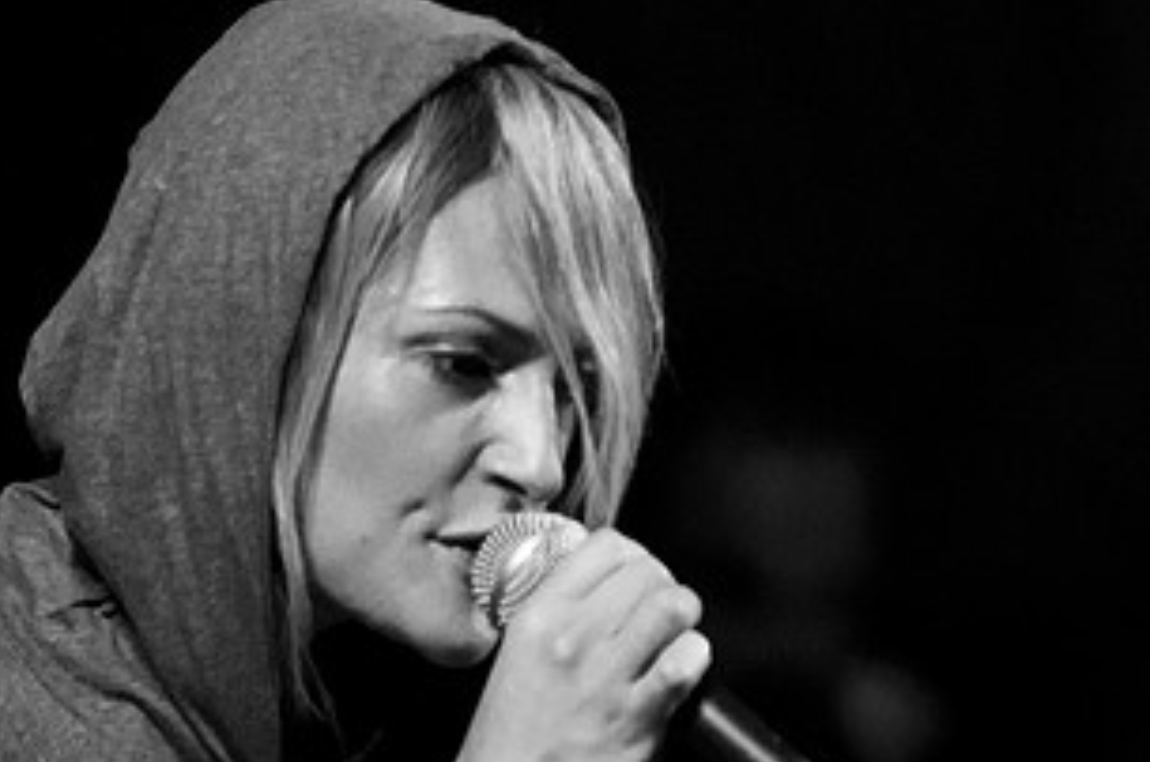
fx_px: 18202
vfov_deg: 2.4
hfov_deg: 3.6
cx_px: 765
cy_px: 722
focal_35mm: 571
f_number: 2.8
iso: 1250
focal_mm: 200
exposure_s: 1/160
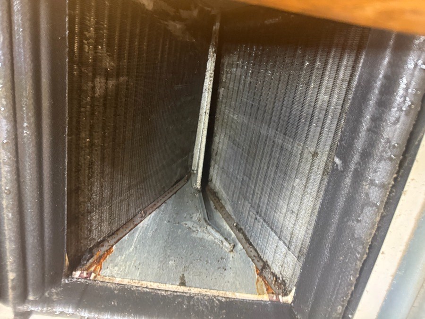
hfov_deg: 71.6
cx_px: 212
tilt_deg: +71.2
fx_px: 295
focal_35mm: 24
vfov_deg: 56.8
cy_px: 160
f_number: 1.78
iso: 800
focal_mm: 6.76
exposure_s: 1/40
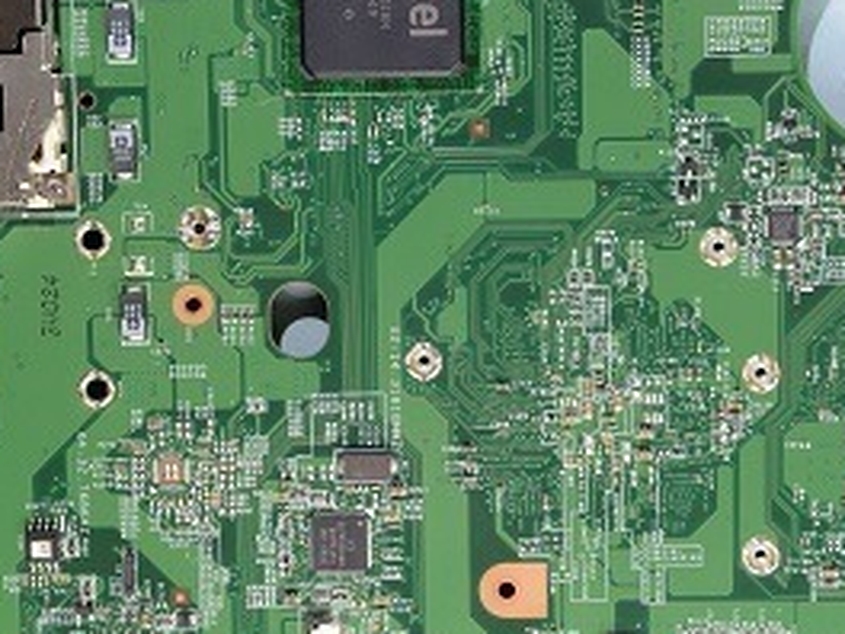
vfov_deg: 16.4
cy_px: 352
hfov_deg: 21.8
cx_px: 448
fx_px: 2197
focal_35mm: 90
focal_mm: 22
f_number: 8
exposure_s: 1/5
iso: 100
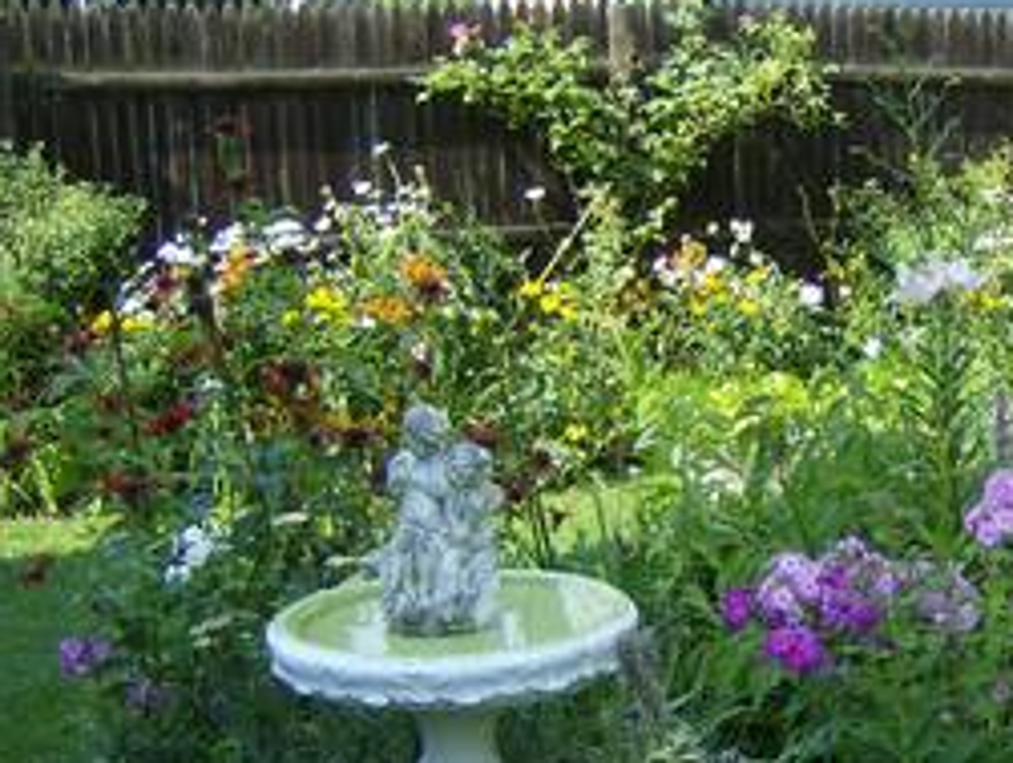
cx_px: 819
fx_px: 1846
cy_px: 480
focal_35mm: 63
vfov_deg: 23.3
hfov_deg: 29.9
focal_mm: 6
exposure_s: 1/381
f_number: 2.8
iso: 100
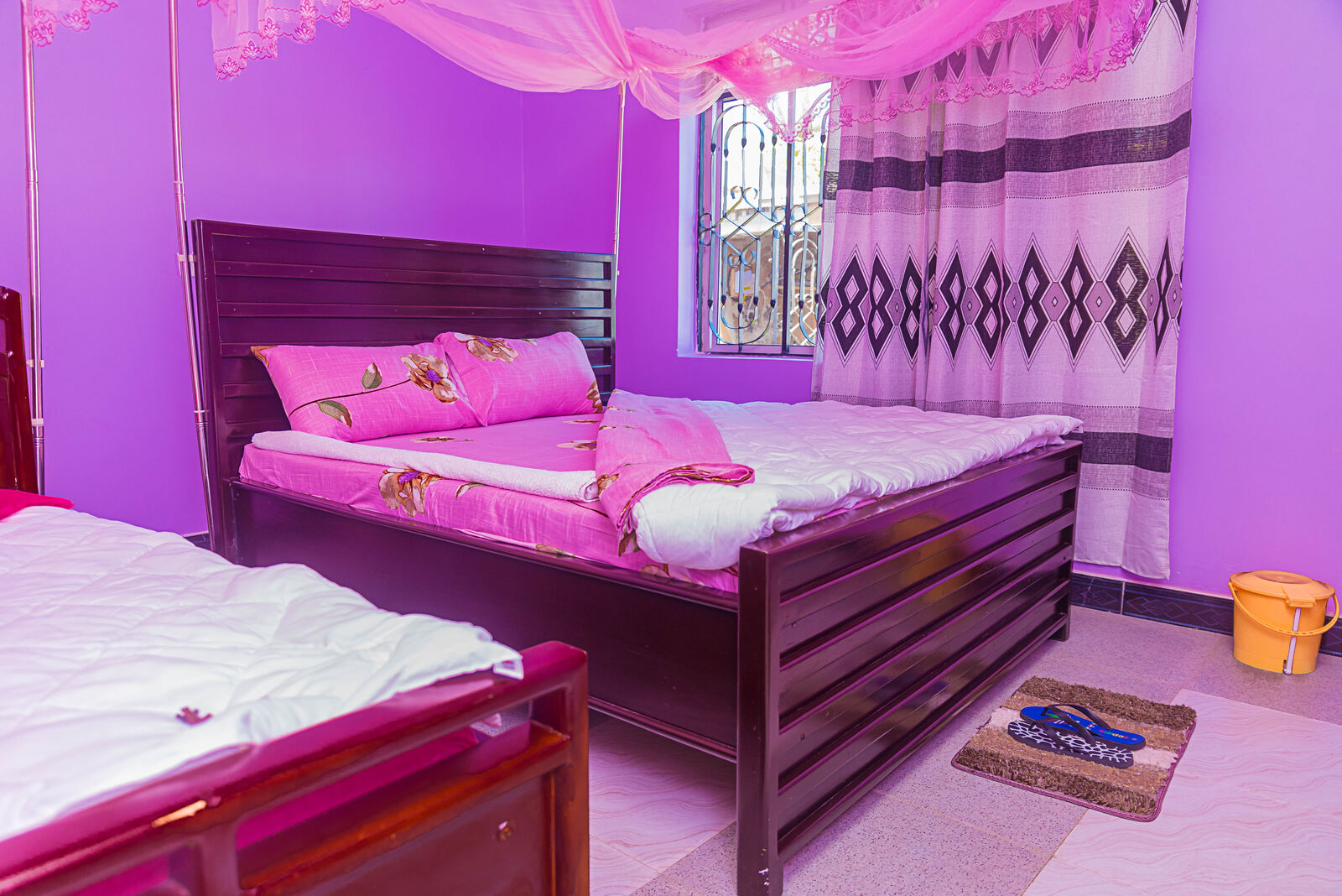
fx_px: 895
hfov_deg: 73.7
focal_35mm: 24
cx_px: 671
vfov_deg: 53.2
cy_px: 448
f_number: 2.8
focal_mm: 24
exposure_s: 1/200
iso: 800
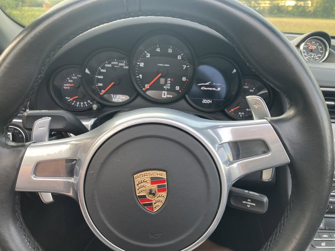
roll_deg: -3.3
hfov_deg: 63.4
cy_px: 126
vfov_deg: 49.7
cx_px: 168
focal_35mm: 28
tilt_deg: -21.9
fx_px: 271
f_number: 1.8
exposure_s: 1/88
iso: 80
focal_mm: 3.99
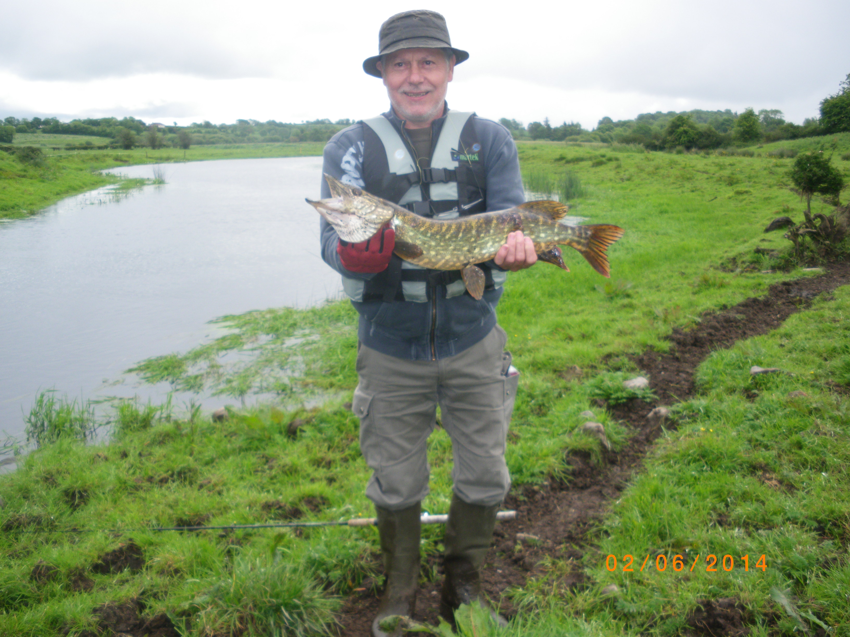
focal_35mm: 36
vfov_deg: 39.7
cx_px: 425
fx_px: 884
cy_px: 318
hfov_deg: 51.4
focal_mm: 6.3
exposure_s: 1/320
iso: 100
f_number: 3.5
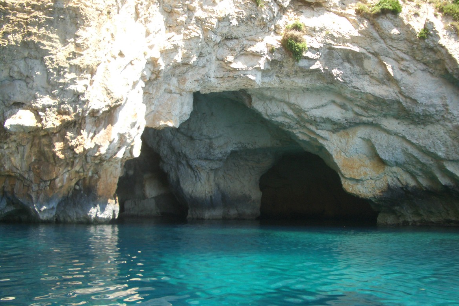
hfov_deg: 48.4
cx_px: 251
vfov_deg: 33.4
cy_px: 141
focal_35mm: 40
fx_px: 510
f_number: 2.6
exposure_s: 1/250
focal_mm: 5.8
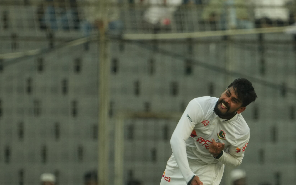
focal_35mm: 1728
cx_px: 243
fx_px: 13940
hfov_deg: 1.2
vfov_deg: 0.8
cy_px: 170
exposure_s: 1/1000
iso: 640
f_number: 6.3
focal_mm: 600
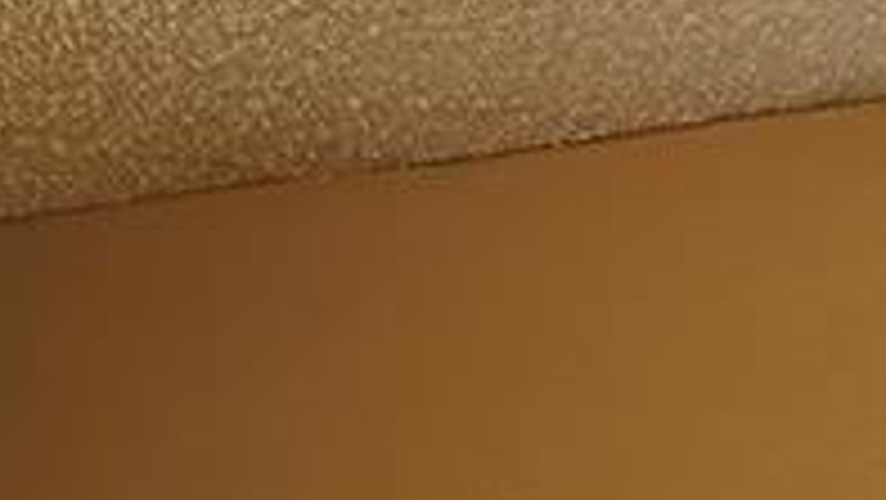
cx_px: 980
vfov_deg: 5.4
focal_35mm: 159
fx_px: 3737
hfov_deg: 13.3
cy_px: 2680
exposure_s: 1/40
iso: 1250
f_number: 1.8
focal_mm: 5.59
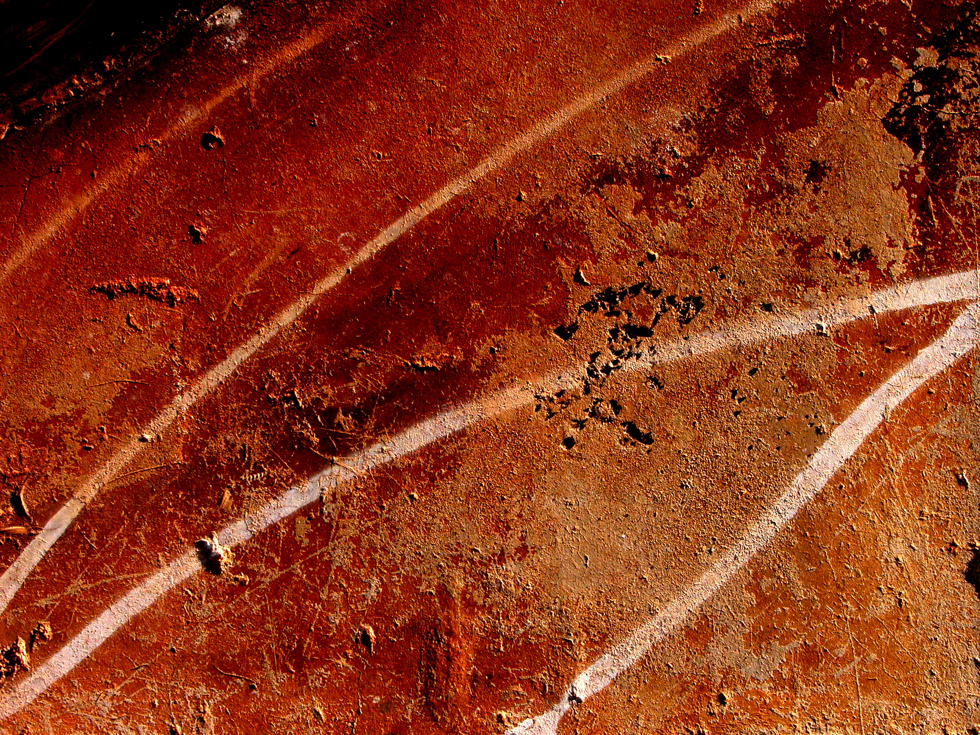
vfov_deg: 27.0
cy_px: 368
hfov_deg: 35.5
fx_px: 1529
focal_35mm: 54
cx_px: 490
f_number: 6.2
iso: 100
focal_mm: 13.7
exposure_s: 1/281
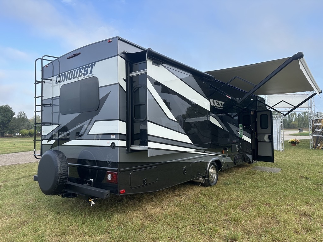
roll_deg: +0.7
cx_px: 162
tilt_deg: +3.3
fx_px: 224
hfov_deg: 71.6
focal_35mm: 24
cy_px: 121
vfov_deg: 56.8
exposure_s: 1/1198
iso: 80
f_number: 1.78
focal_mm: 6.86
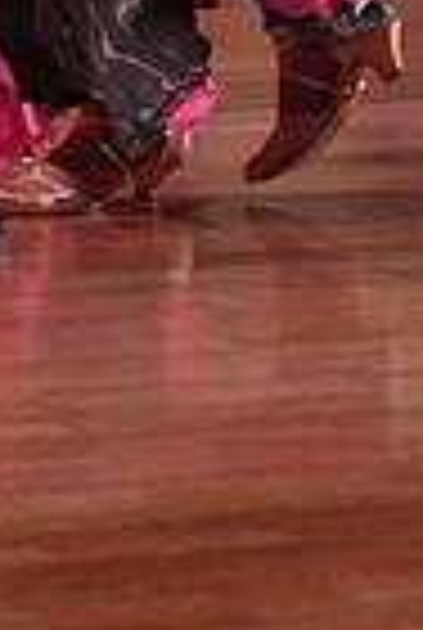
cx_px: -16
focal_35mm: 422
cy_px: -536
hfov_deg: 3.3
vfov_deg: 4.8
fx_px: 7401
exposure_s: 1/500
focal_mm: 102
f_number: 4
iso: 1600
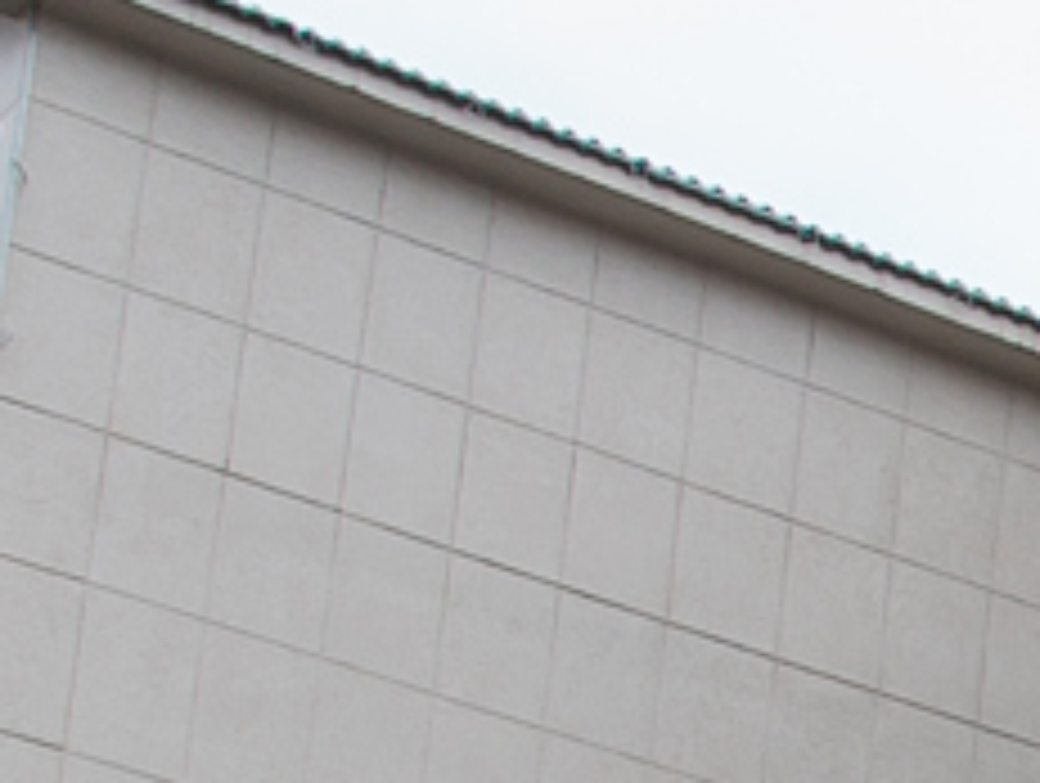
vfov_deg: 7.1
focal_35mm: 198
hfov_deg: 8.5
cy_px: 1782
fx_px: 5958
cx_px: 3064
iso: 100
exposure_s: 1/125
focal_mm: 18
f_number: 10
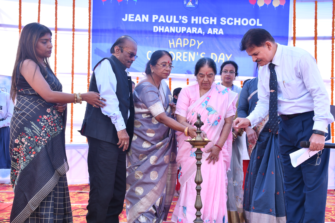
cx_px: 168
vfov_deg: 33.4
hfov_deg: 48.5
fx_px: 372
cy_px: 112
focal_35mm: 40
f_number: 9
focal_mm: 27
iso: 250
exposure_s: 1/125
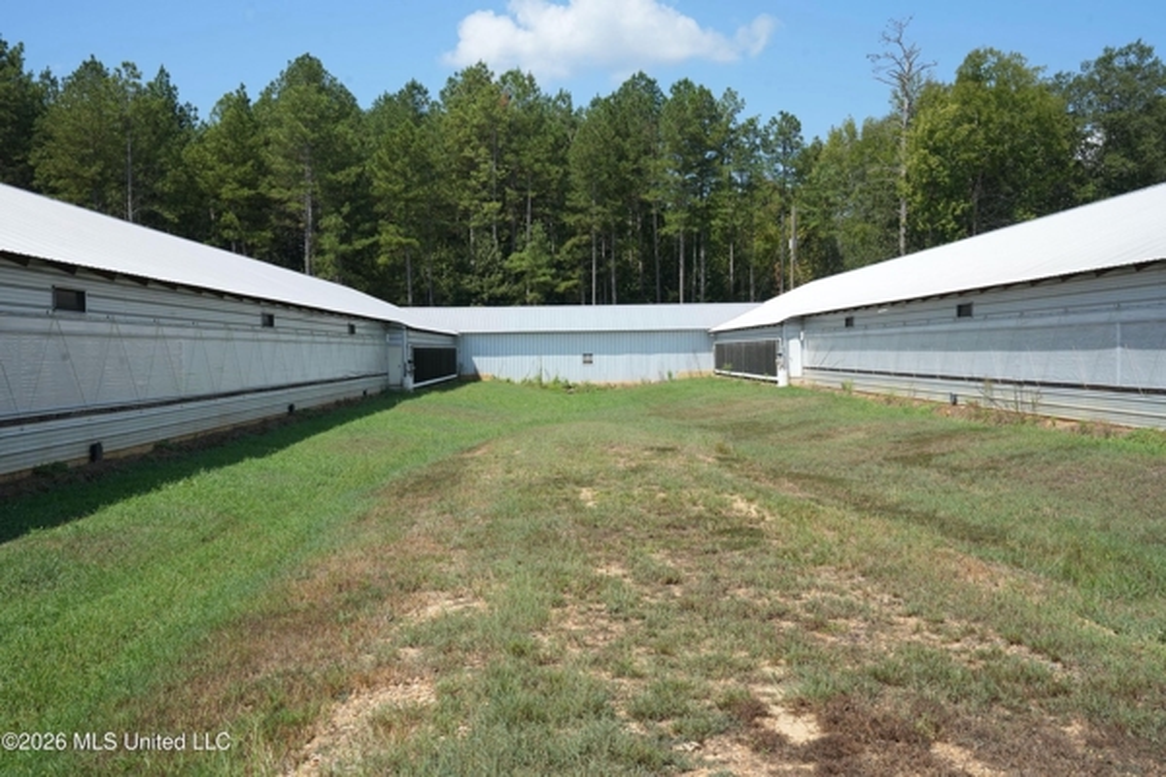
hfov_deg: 48.5
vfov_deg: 33.4
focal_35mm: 40
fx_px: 1295
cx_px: 583
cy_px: 388
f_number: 13
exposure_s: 1/320
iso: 400
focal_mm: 40
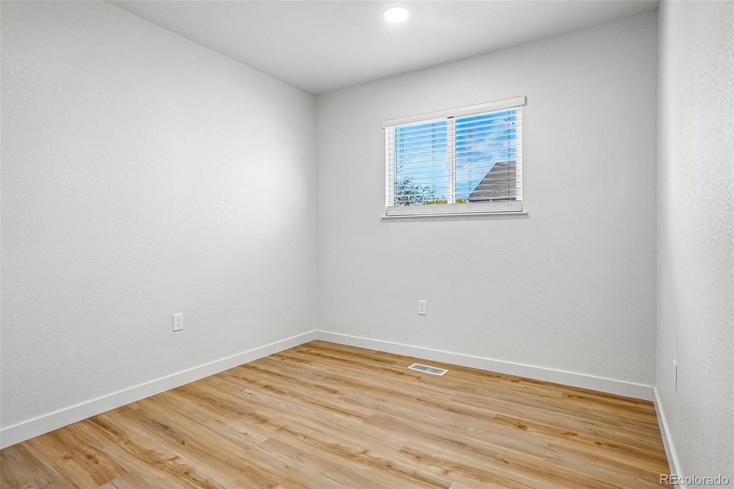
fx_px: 367
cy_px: 244
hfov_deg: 90.0
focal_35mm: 18
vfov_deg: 67.4
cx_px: 367
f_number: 8
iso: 200
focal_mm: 12
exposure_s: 1/30
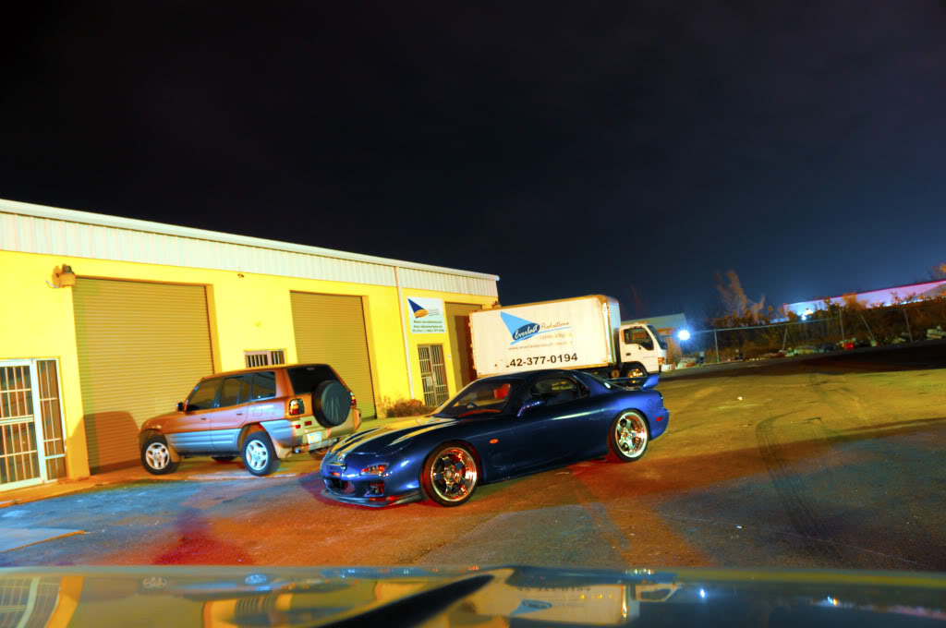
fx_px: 709
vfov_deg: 47.8
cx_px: 473
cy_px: 314
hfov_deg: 67.4
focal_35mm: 27
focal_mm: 18
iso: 250
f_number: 5.6
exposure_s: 30
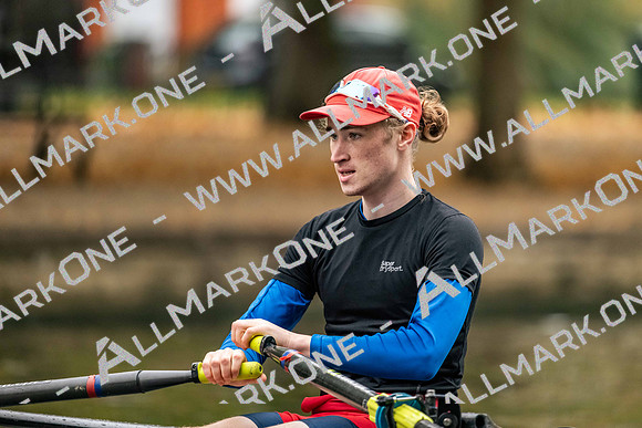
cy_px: 214
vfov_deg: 3.4
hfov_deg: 5.2
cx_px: 321
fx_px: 7135
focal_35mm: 400
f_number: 4.5
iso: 5000
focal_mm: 400
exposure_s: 1/2500
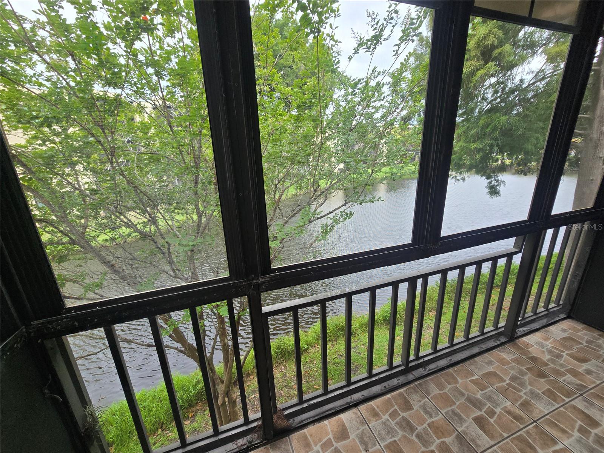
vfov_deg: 89.9
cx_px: 302
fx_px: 227
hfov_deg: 106.2
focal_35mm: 13
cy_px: 226
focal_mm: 2.2
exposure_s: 1/719
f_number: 2.2
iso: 100
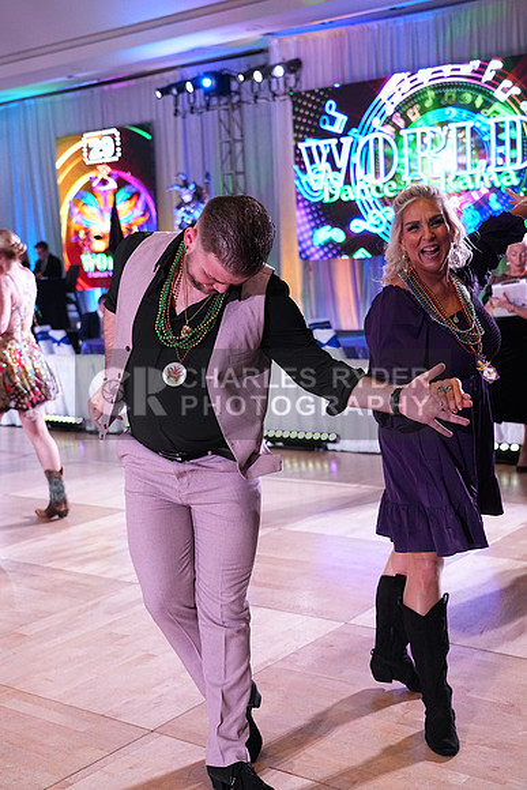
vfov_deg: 43.6
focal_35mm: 45
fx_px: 987
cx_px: 264
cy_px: 395
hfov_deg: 29.9
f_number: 4
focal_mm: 45
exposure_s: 1/250
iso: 2500
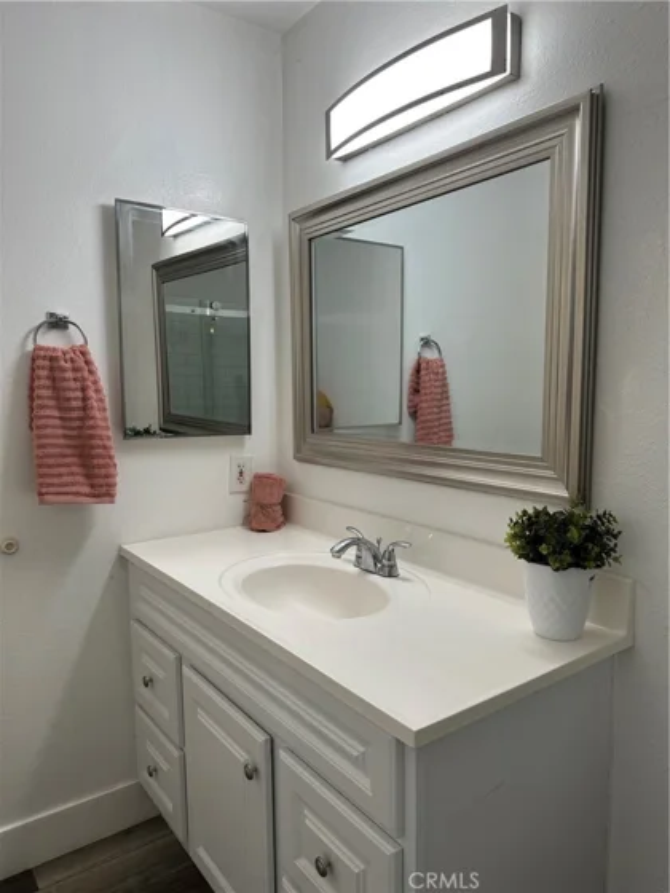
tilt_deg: -6.3
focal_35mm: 24
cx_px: 335
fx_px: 619
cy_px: 446
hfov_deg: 56.8
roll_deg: +0.0
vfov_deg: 71.6
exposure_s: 1/120
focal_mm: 6.86
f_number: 1.78
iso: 100
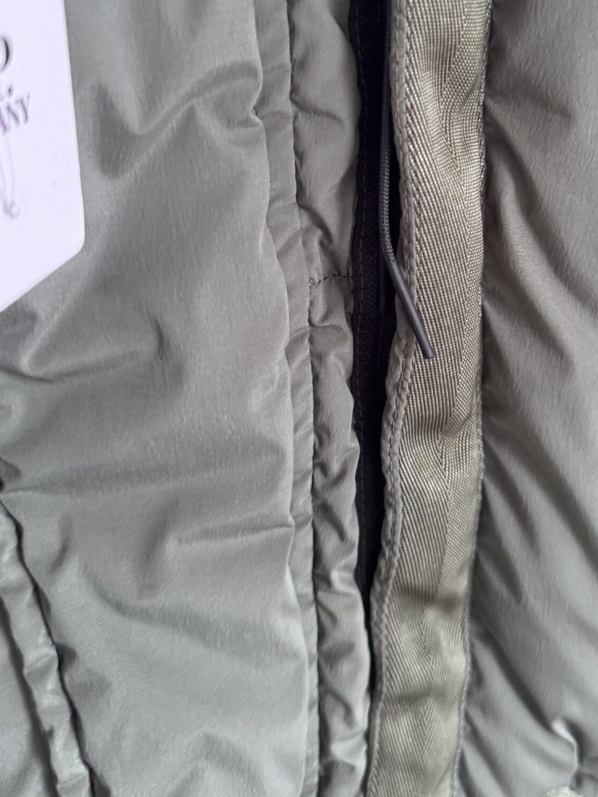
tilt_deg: -21.0
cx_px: 411
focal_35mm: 41
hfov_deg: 34.7
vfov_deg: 44.8
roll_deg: +0.9
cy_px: 236
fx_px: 945
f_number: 1.78
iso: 400
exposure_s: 1/60
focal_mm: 6.76
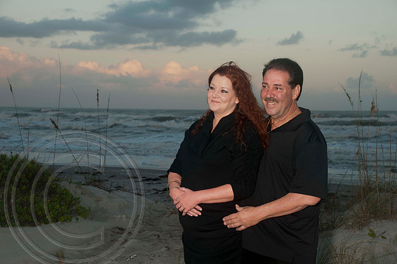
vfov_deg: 22.6
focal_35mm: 60
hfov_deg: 33.4
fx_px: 661
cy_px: 132
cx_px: 198
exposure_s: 1/60
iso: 100
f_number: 6.3
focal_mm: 40
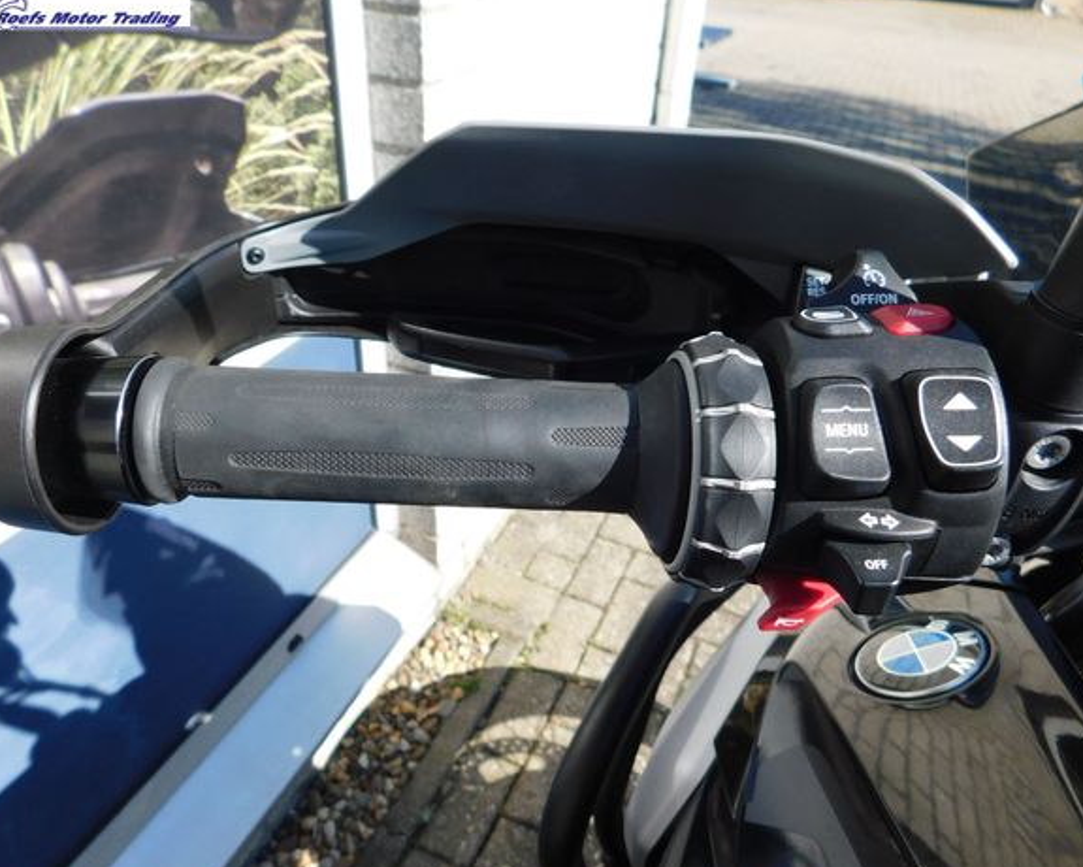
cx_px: 552
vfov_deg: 56.8
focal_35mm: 25
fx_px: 801
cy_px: 441
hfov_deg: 68.1
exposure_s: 1/640
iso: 125
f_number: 3
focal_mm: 4
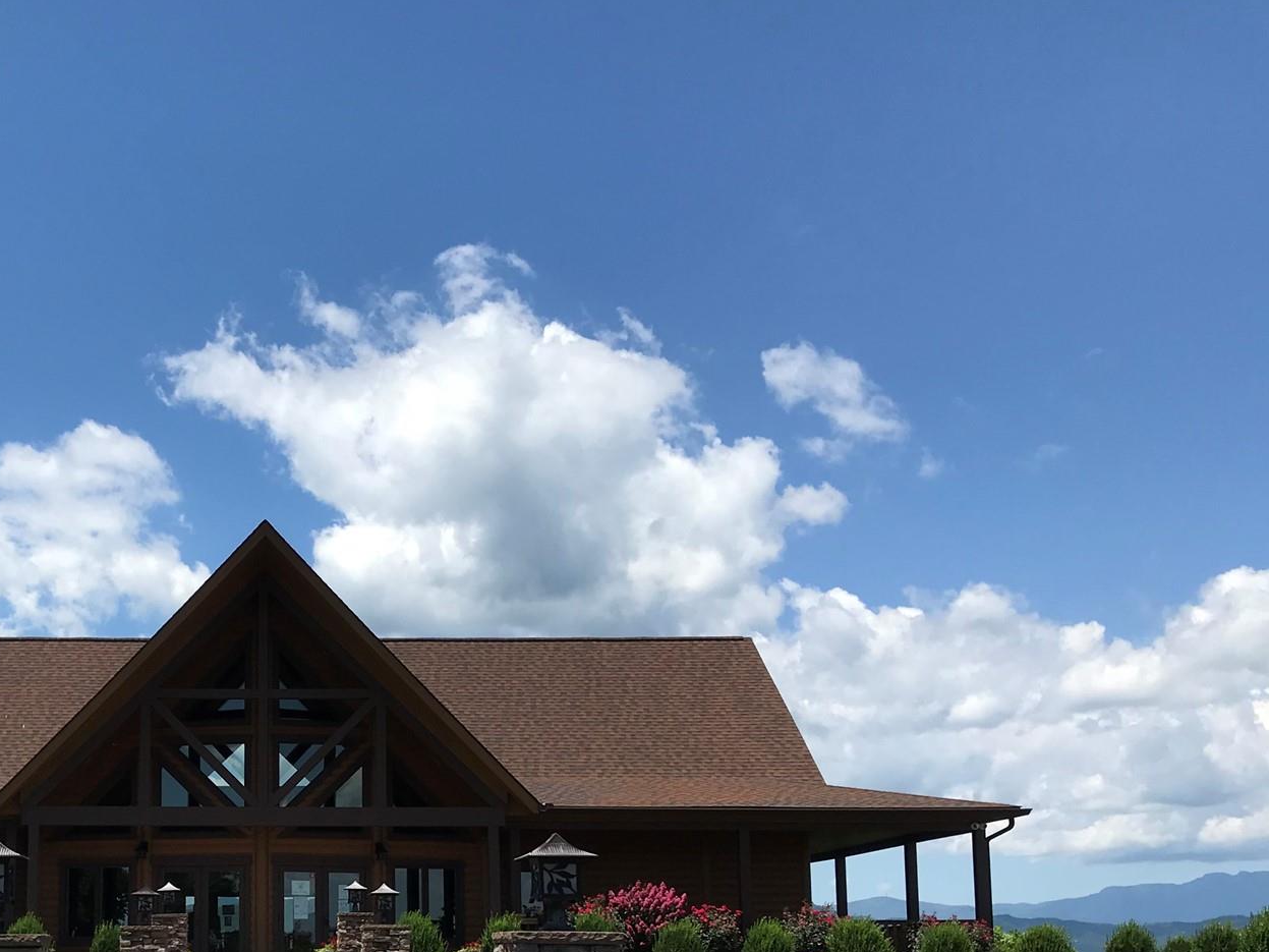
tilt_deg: +7.2
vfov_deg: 30.7
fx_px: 1686
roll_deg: +0.1
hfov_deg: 39.5
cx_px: 244
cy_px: 763
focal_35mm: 46
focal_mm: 3.99
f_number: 1.8
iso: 20
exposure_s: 1/2817
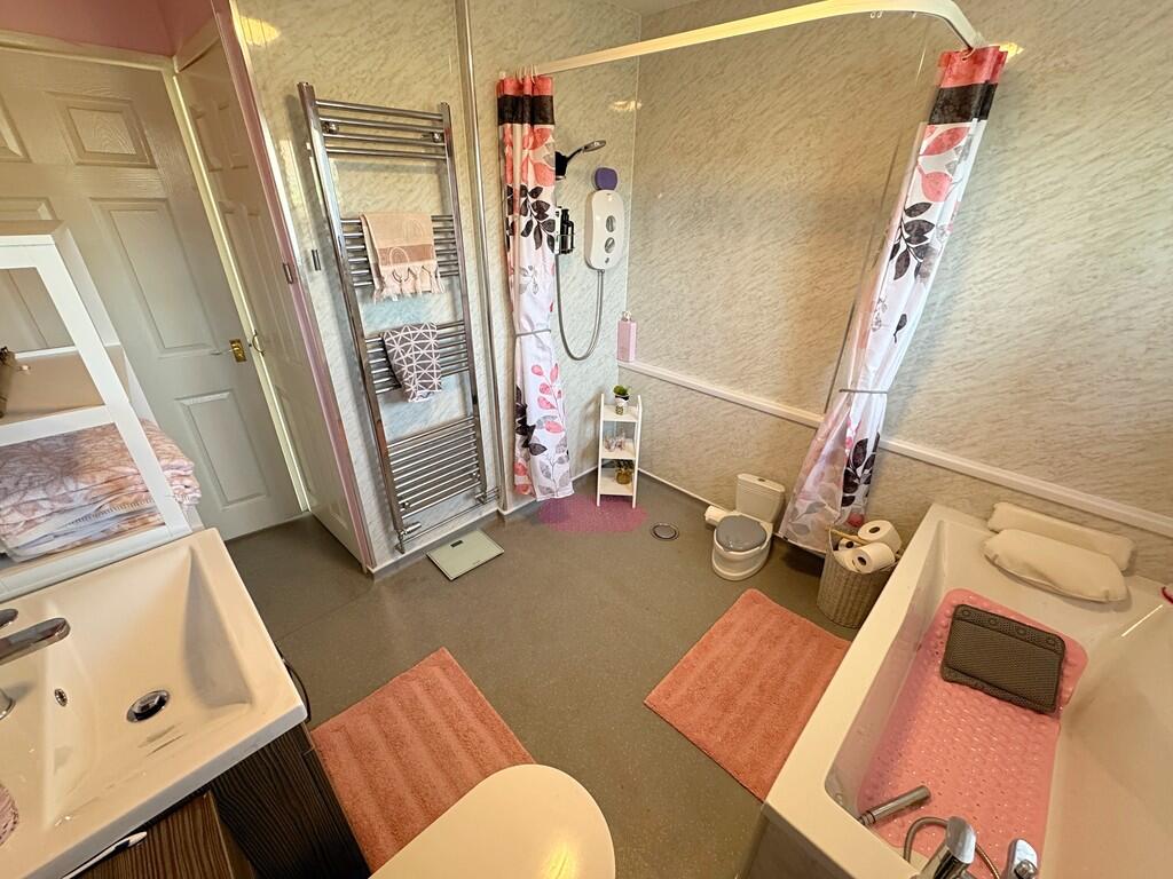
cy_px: 440
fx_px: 474
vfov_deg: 85.7
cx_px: 586
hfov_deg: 102.1
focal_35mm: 14
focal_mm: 2.22
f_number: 2.2
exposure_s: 1/100
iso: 250
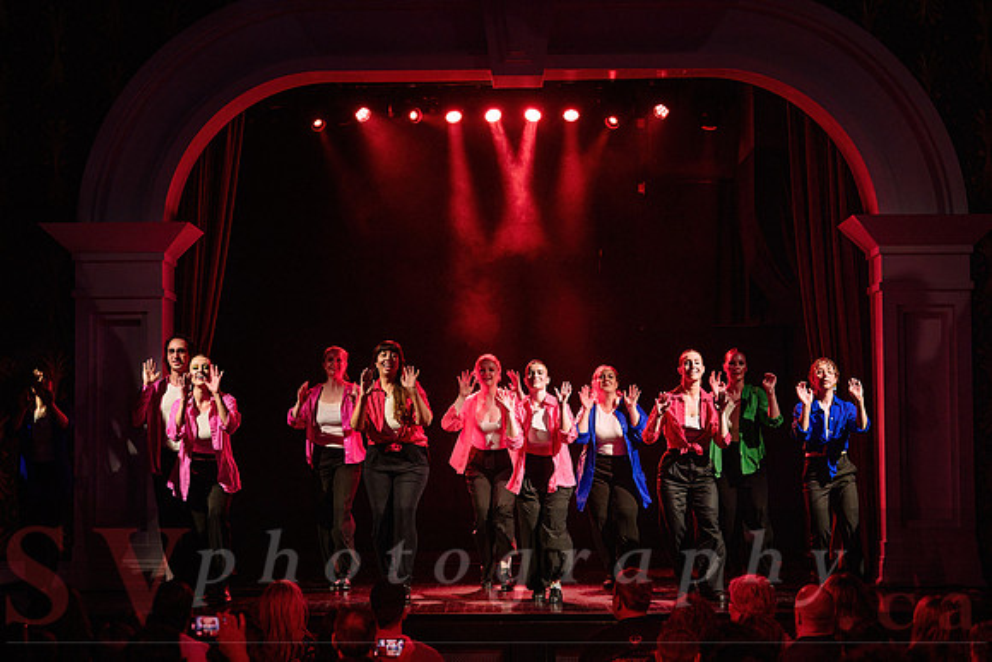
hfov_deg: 25.3
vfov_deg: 17.0
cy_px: 298
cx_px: 447
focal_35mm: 80
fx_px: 2208
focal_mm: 70
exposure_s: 1/160
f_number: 2.8
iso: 1600
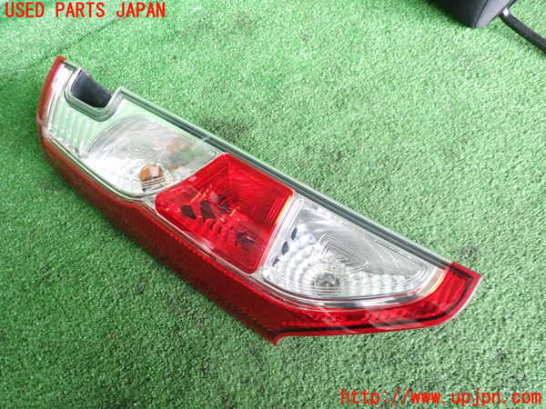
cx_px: 273
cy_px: 204
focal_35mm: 30
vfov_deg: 46.8
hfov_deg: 60.0
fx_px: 473
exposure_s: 1/30
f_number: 2.3
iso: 640
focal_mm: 5.4
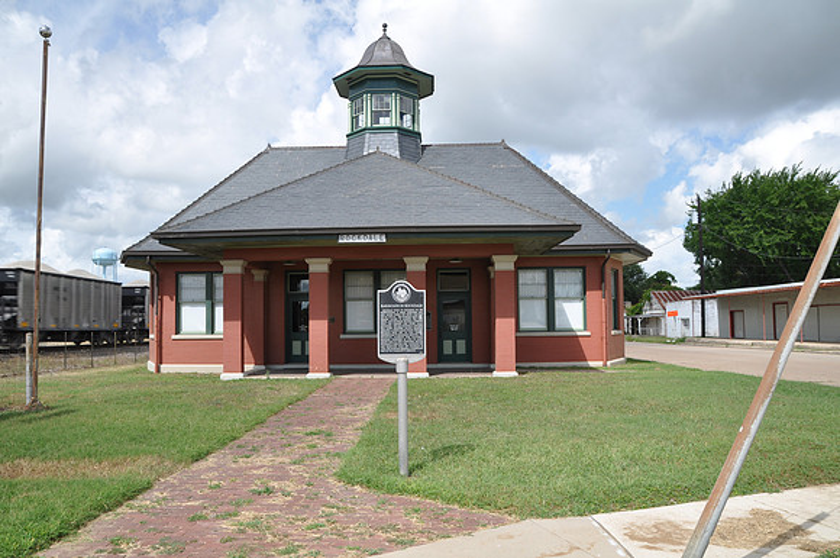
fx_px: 594
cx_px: 420
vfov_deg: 50.3
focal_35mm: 26
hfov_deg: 70.5
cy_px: 279
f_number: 9
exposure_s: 1/80
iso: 200
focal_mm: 17
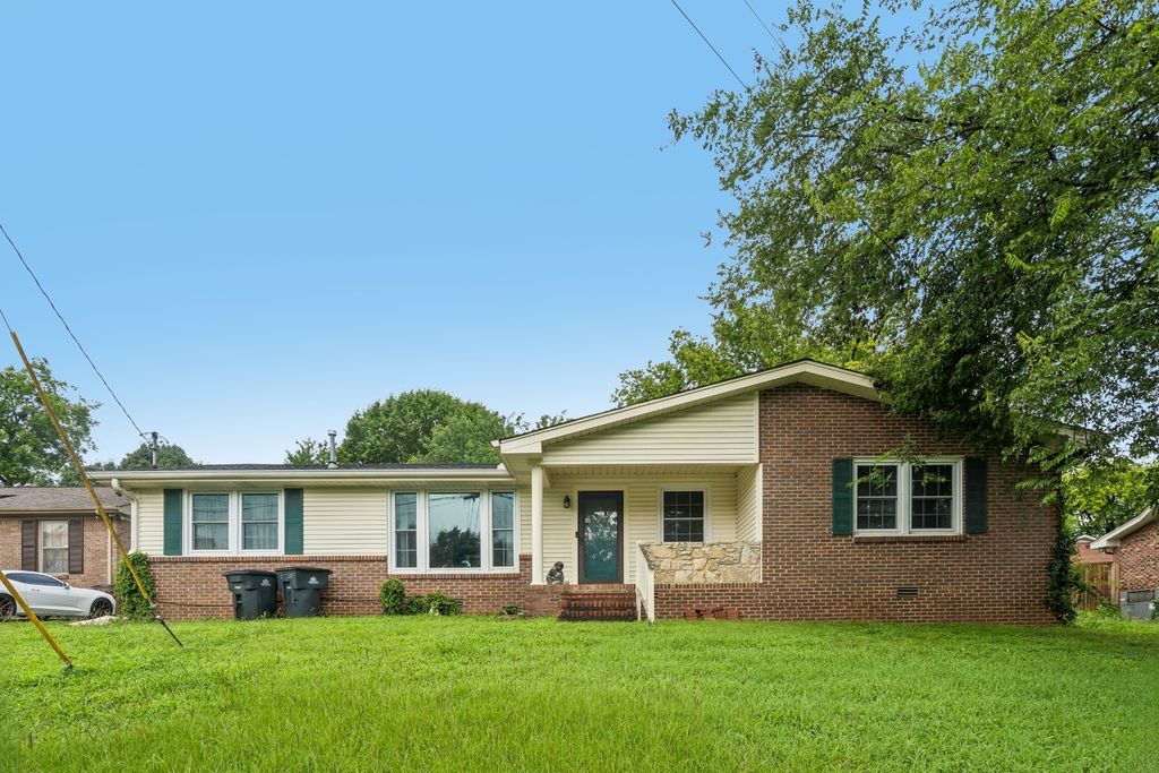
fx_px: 547
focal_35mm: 17
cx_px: 580
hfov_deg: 93.3
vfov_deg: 70.5
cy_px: 386
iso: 500
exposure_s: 1/1000
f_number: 8
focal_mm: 17
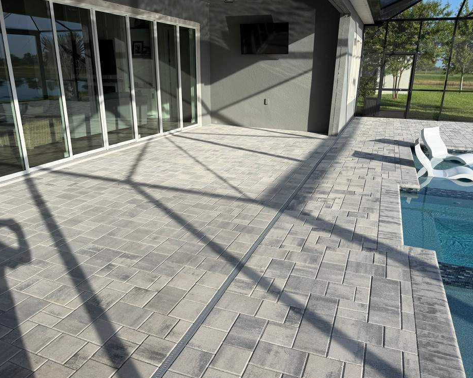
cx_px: 235
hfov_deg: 66.0
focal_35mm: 26
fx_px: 364
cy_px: 188
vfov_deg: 54.9
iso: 80
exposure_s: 1/2299
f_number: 1.78
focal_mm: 6.76
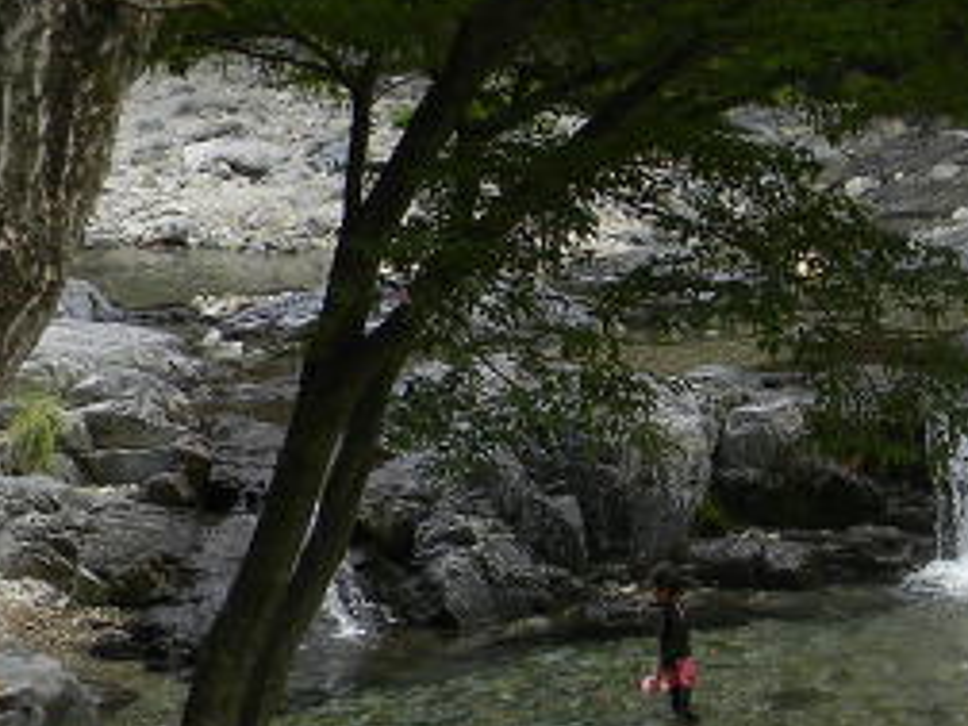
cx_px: 1141
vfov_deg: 14.8
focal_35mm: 100
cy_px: 336
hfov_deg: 18.7
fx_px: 2796
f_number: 3.7
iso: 80
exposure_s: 1/152
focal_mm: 6.4
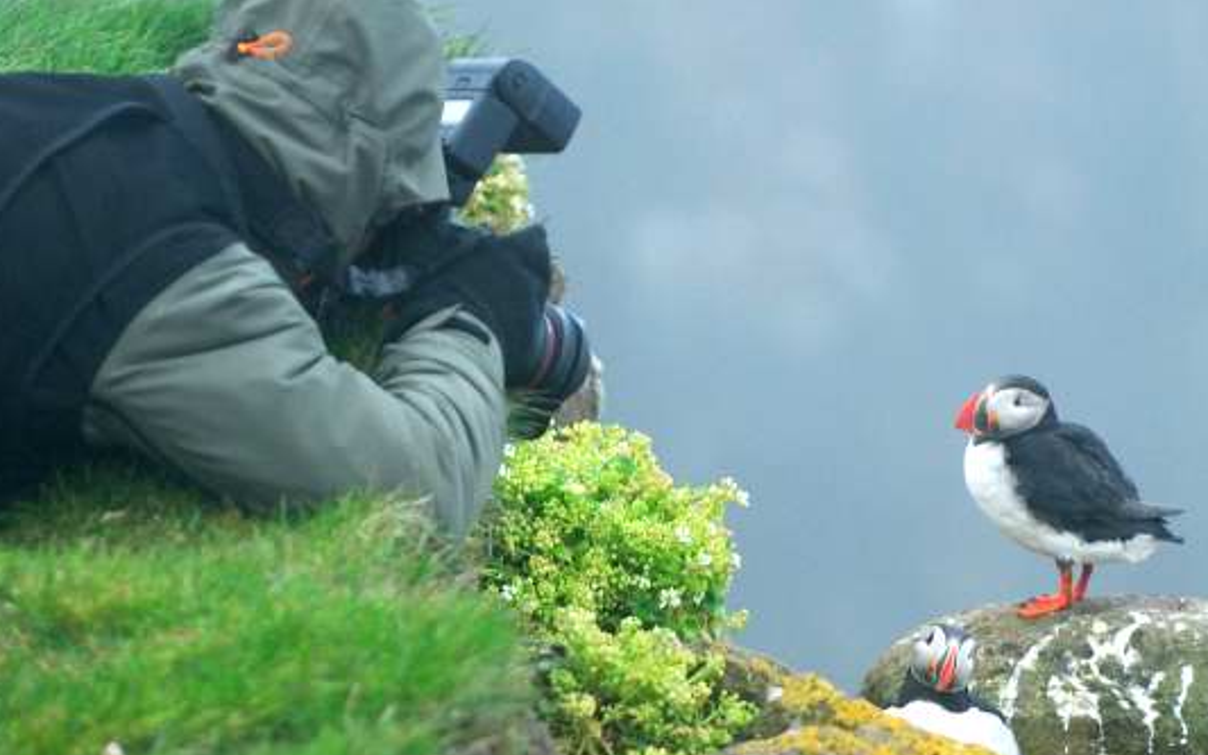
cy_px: 443
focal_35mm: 588
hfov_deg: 3.6
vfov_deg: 2.2
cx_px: 637
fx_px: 19356
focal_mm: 200
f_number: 3.2
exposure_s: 1/160
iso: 400
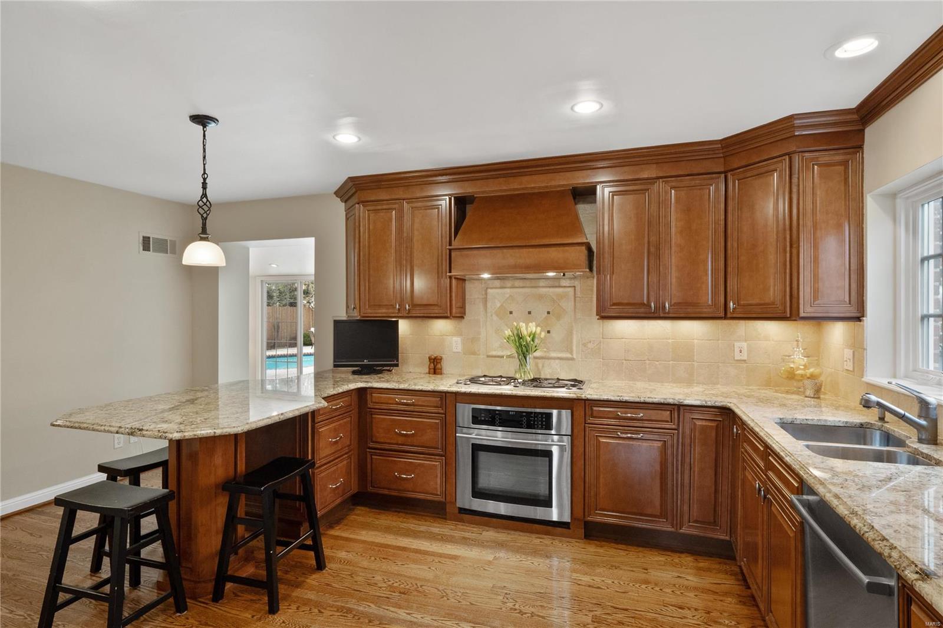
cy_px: 314
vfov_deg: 67.4
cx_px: 472
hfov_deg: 90.0
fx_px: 471
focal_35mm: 18
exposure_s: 1/6
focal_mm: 9
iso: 400
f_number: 8
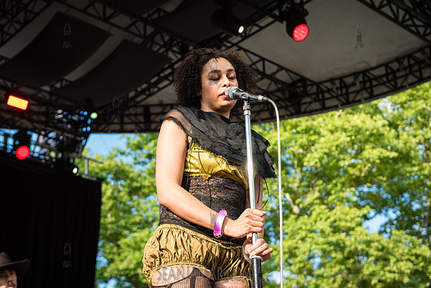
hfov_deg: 31.9
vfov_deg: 21.6
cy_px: 145
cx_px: 213
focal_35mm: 63
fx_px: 754
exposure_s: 1/800
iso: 800
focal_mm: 62
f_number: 4.5
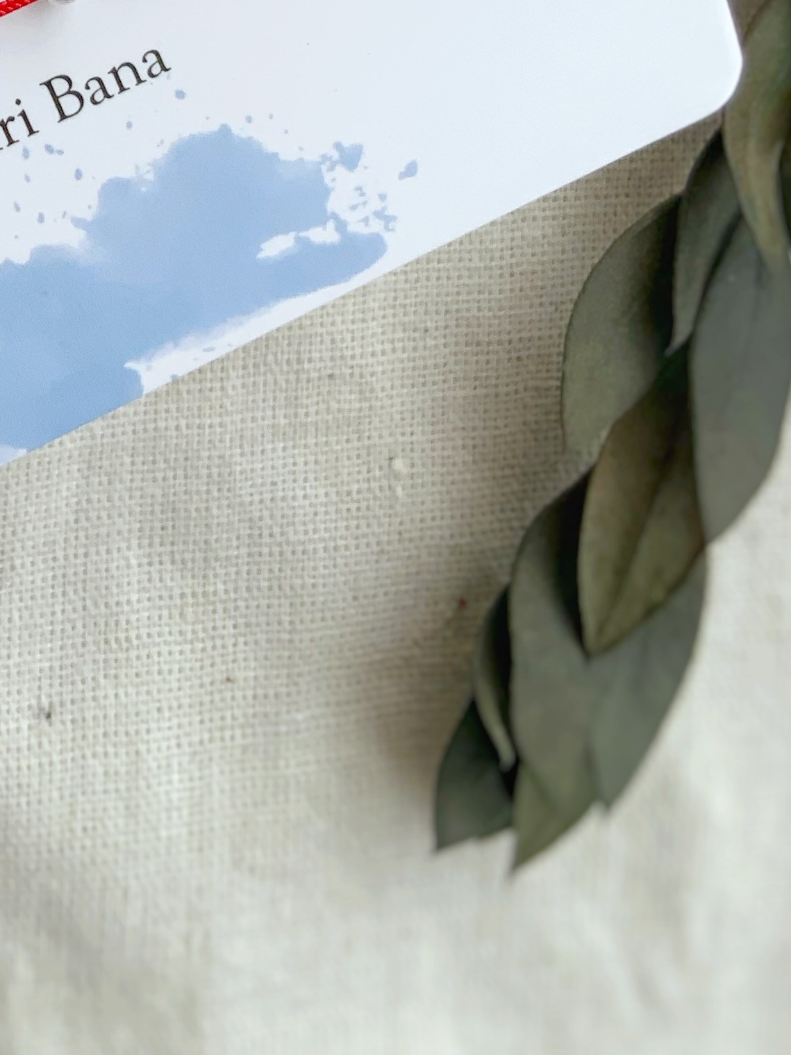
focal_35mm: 77
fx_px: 2346
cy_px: -176
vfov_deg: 23.4
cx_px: -89
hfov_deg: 18.4
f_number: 1.8
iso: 16
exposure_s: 1/217
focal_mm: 3
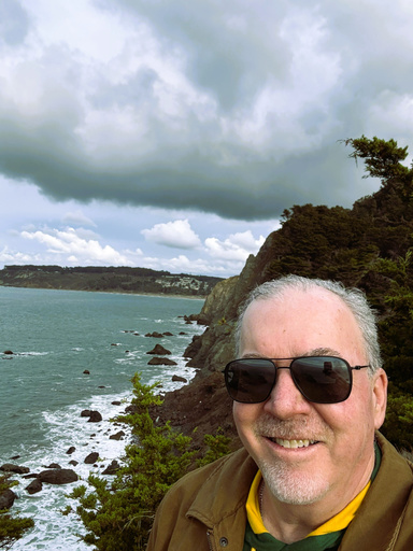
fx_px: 477
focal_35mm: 30
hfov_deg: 46.8
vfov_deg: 60.0
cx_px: 206
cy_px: 276
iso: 25
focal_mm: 2.69
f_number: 1.9
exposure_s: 1/541
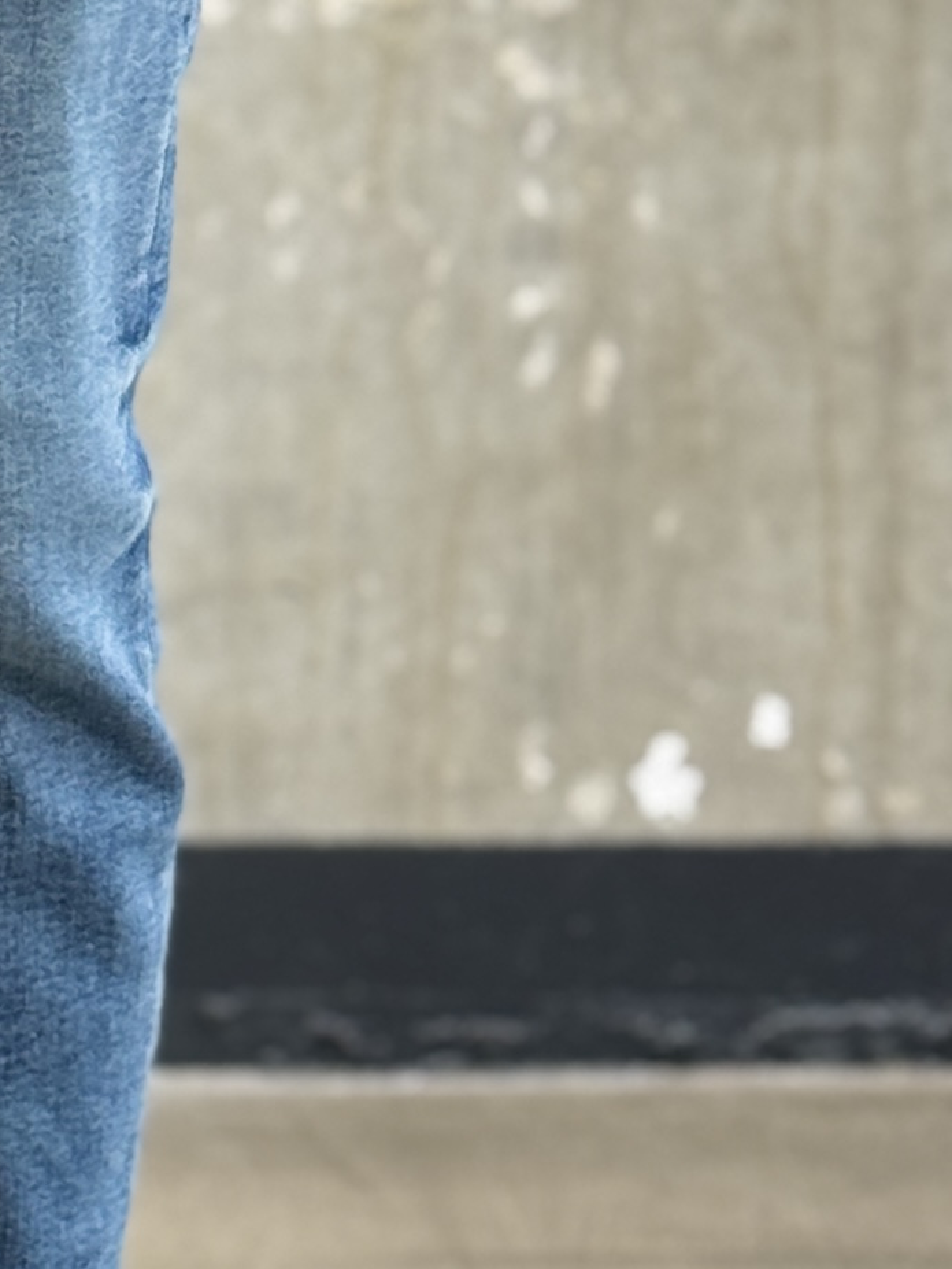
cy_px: 263
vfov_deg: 9.4
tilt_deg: -9.1
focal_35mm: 209
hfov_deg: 7.0
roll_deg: +0.5
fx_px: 7660
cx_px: -590
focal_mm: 6.76
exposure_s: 1/100
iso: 100
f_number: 1.78
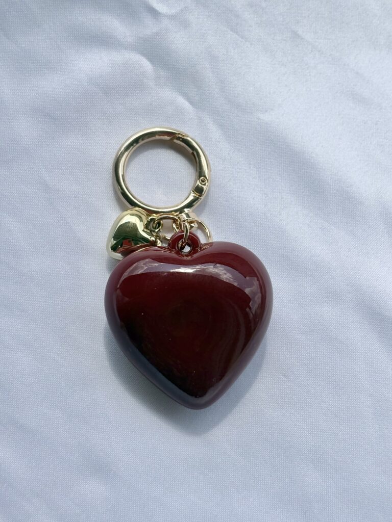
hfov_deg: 28.0
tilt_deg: -63.8
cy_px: 261
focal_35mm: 52
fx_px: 785
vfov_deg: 36.8
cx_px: 196
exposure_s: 1/3831
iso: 40
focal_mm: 5.96
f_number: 1.6
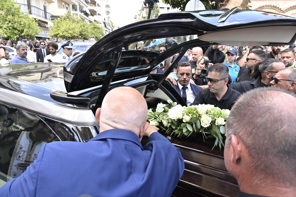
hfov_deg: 73.8
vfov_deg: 53.1
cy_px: 98
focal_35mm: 24
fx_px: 197
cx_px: 148
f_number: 8
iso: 2500
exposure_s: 1/640
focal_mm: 24
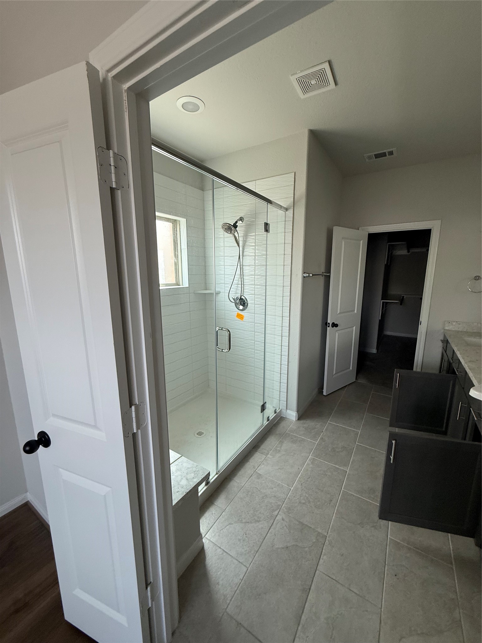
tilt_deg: -11.2
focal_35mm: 14
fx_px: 260
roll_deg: +0.7
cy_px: 322
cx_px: 241
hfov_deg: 85.7
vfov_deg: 102.1
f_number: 2.2
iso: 125
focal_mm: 2.22
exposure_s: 1/99
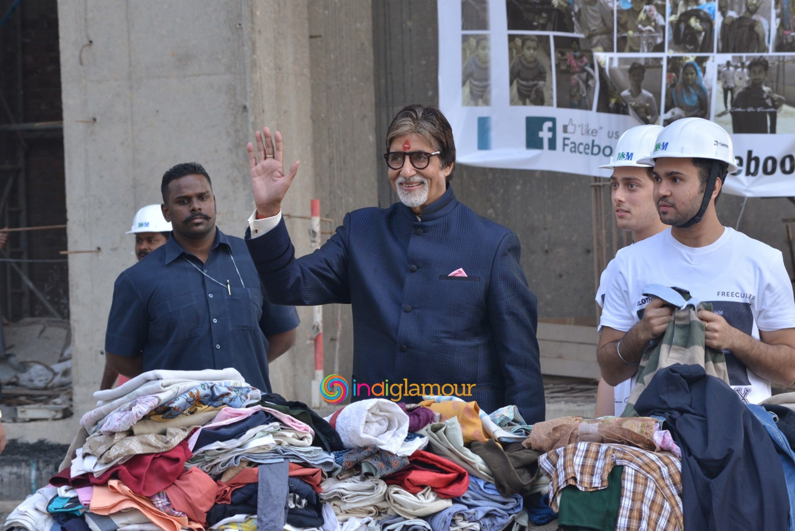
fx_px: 3866
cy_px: 266
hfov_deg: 11.7
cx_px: 398
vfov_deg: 7.9
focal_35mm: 175
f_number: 13
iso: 1250
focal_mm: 175
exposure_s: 1/250
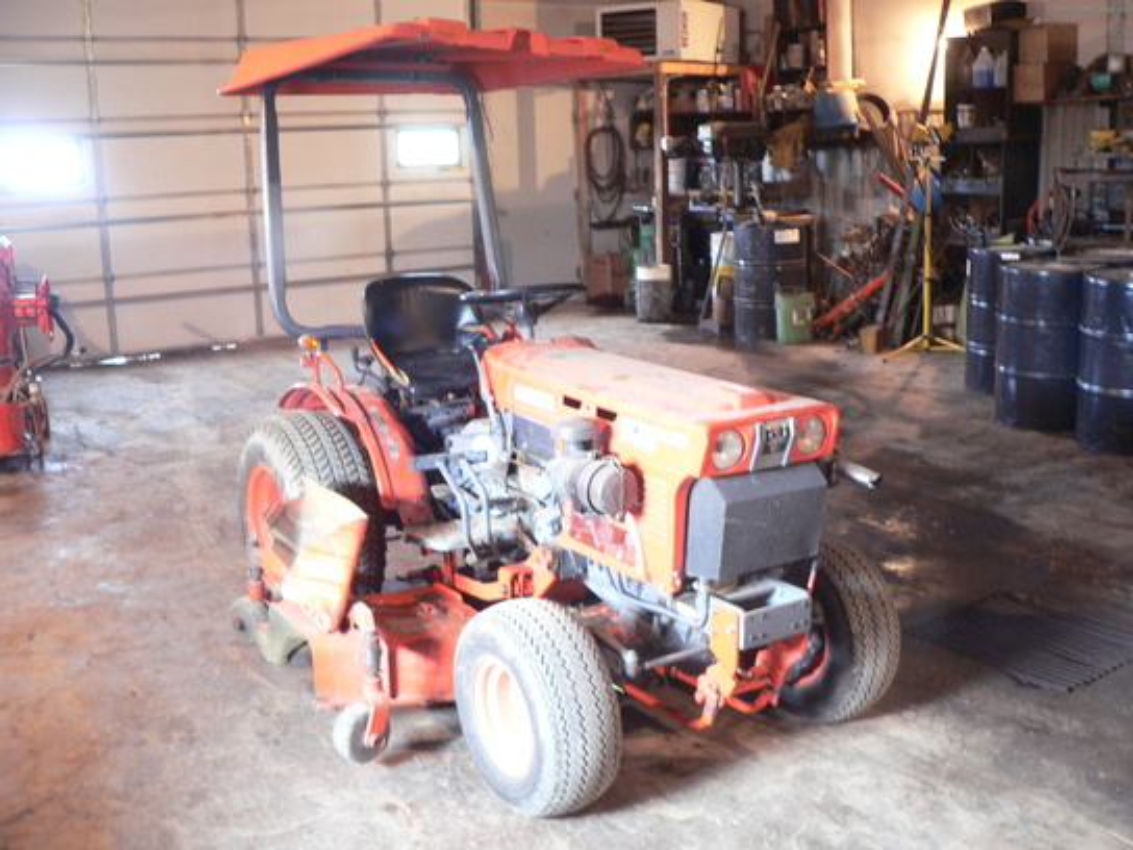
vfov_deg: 39.7
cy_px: 425
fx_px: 1178
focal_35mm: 36
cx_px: 566
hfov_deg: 51.4
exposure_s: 1/5
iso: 200
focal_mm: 6
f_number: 2.8
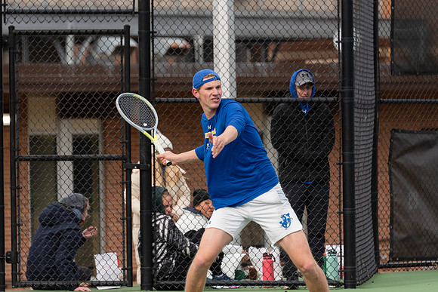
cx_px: 214
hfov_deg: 7.9
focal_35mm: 260
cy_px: 146
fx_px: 3163
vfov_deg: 5.3
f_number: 5.6
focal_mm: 250
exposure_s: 1/1600
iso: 640
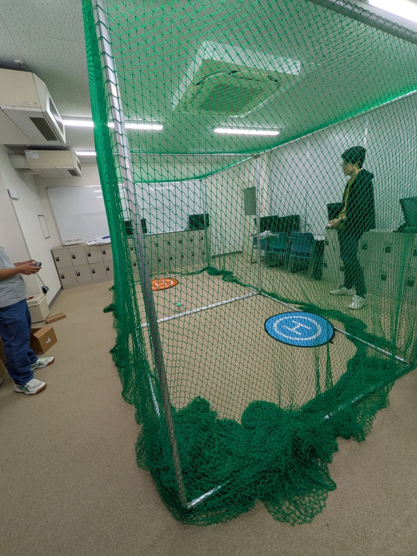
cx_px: 208
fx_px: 225
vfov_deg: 102.0
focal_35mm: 14
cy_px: 278
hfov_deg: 85.7
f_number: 2.2
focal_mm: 1.83
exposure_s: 1/120
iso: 76
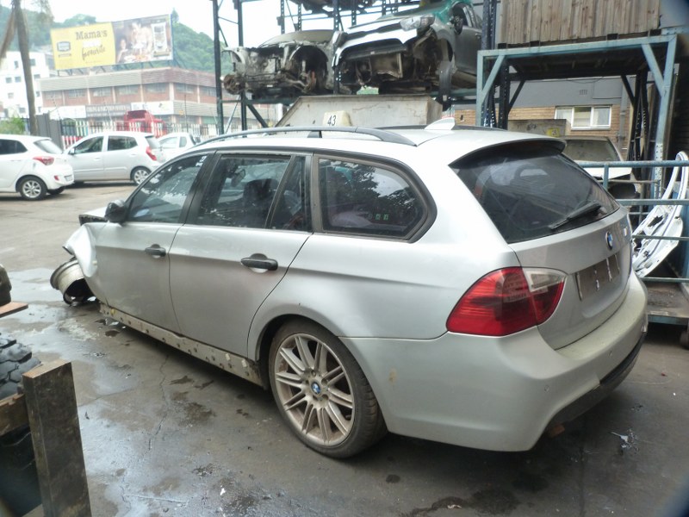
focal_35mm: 25
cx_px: 344
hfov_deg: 69.4
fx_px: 498
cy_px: 258
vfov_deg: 54.9
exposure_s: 1/60
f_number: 2.8
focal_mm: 4.5
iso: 200
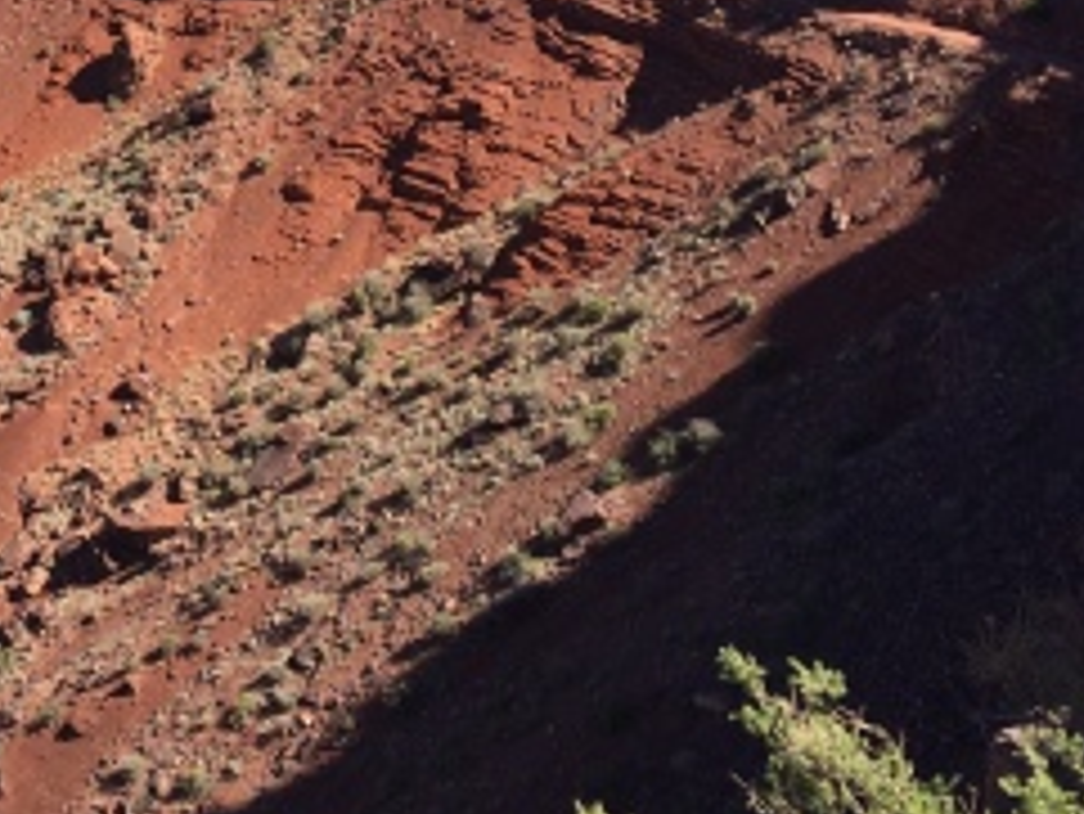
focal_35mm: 77
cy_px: -180
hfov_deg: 24.2
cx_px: 4
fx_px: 2412
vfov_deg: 18.1
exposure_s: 1/1325
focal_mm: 4.15
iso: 32
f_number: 2.2
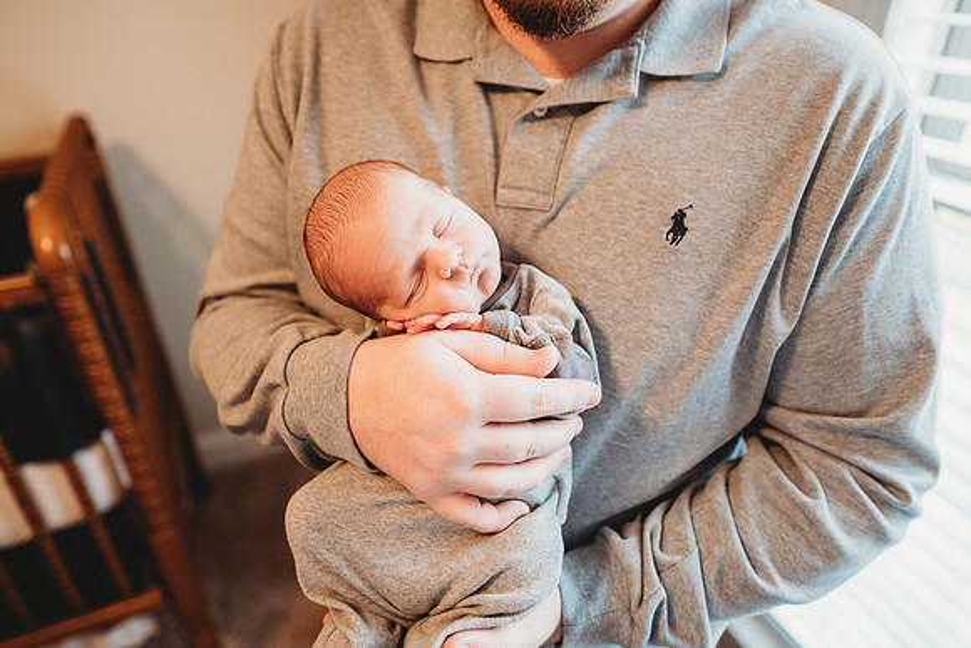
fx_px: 647
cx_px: 486
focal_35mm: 24
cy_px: 324
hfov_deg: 73.7
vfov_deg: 53.2
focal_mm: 24
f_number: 2.2
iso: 500
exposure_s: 1/160
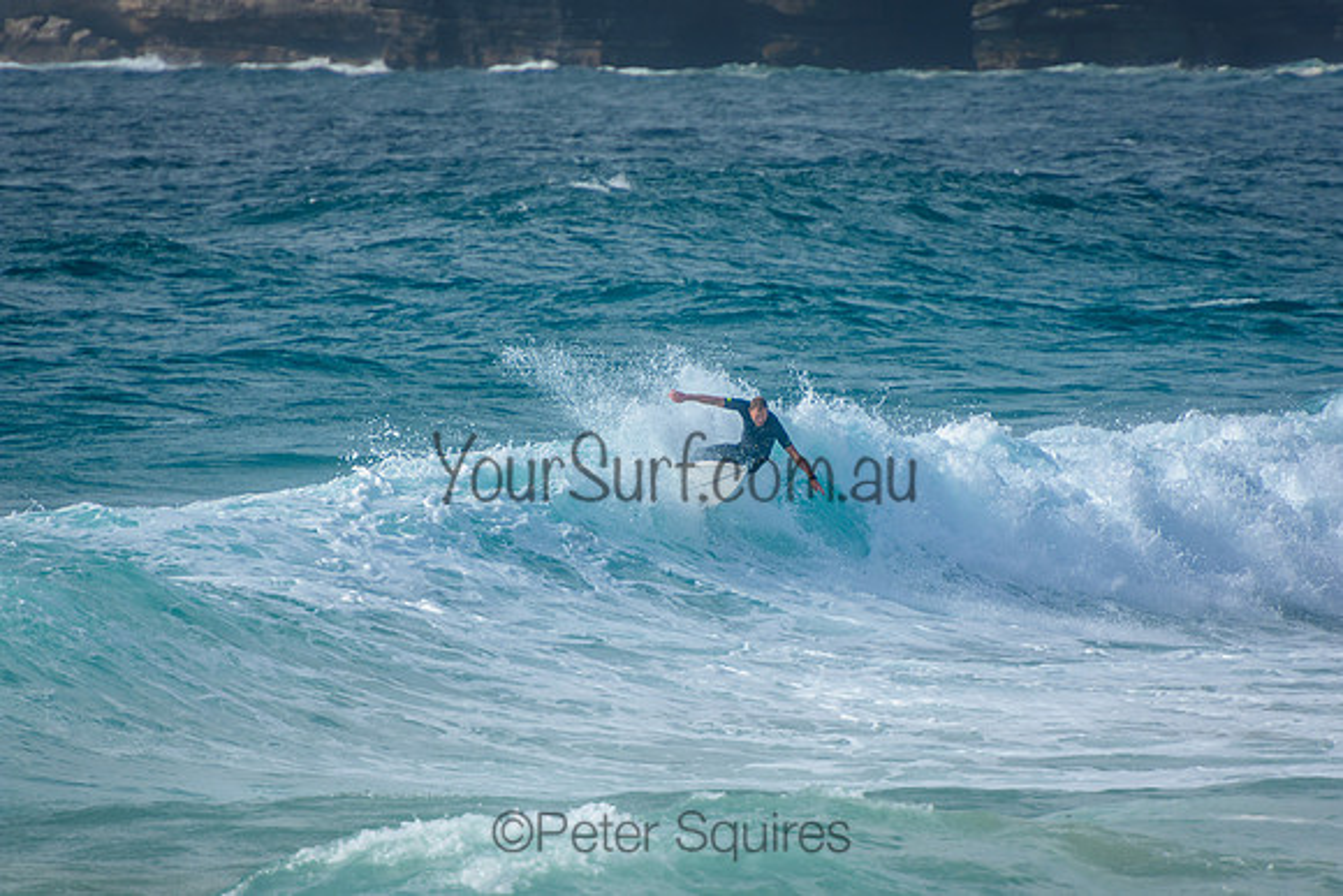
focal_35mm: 600
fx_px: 22388
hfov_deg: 3.4
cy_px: 448
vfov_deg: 2.3
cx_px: 672
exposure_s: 1/2000
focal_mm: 400
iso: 280
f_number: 5.6
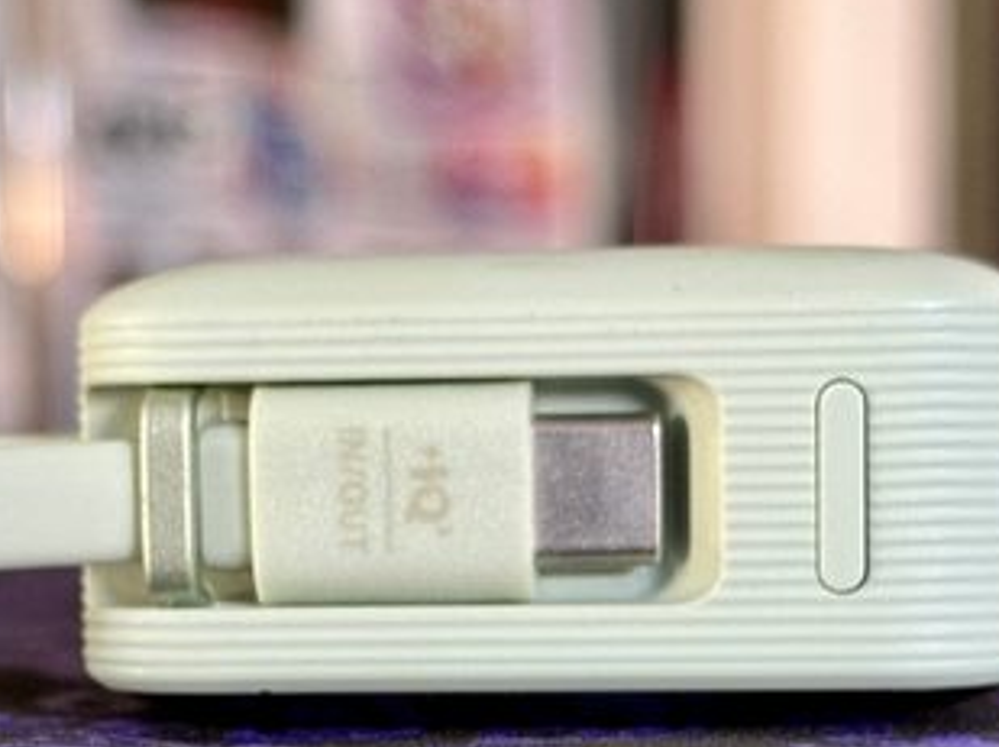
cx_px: 453
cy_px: 595
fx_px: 3229
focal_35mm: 112
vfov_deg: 13.1
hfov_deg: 17.6
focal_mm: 6.86
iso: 320
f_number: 1.78
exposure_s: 1/40
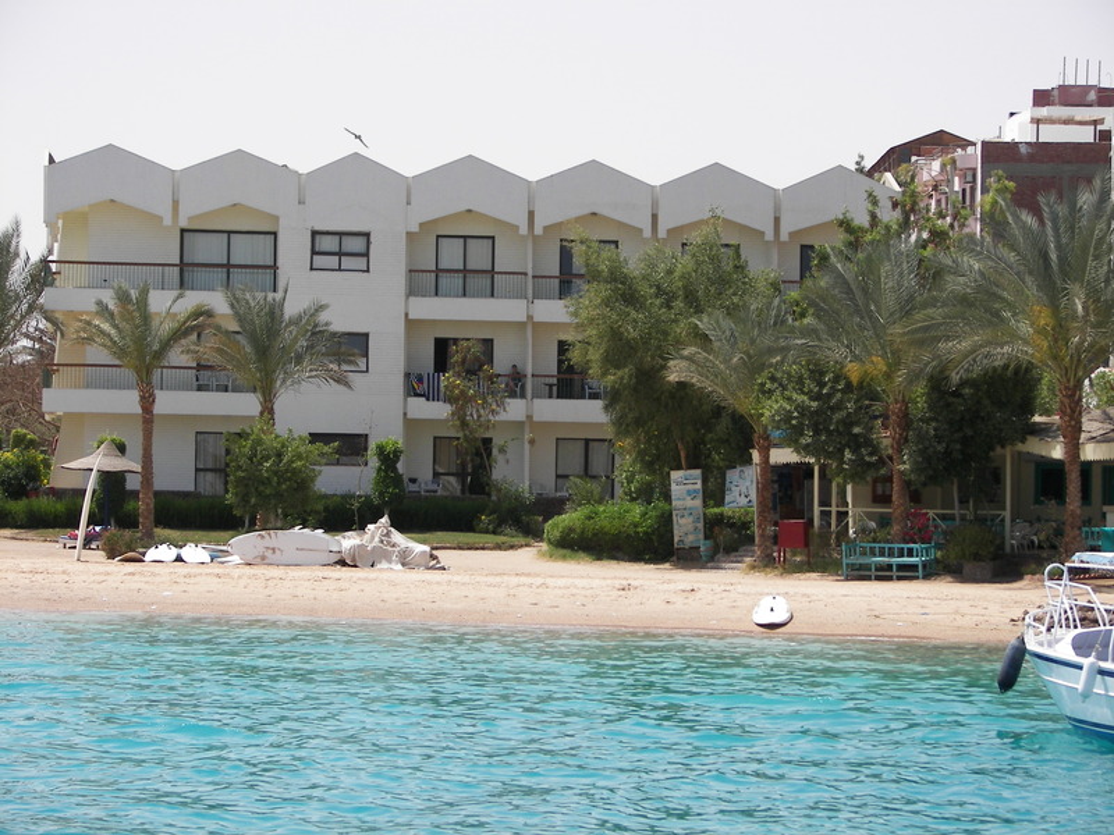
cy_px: 418
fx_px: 3894
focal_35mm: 121
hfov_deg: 16.3
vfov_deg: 12.2
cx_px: 557
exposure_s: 1/800
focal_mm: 20.1
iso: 50
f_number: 3.2
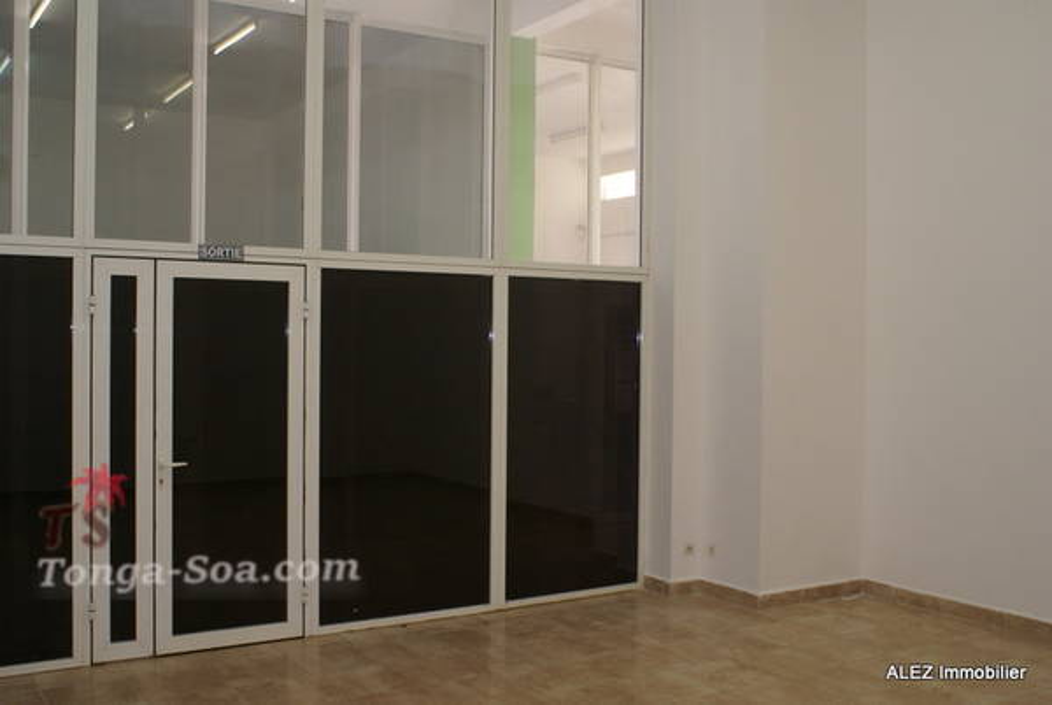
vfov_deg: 37.0
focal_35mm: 36
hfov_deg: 53.1
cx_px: 526
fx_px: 1054
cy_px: 352
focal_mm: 24
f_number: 5.6
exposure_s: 1/20
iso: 400
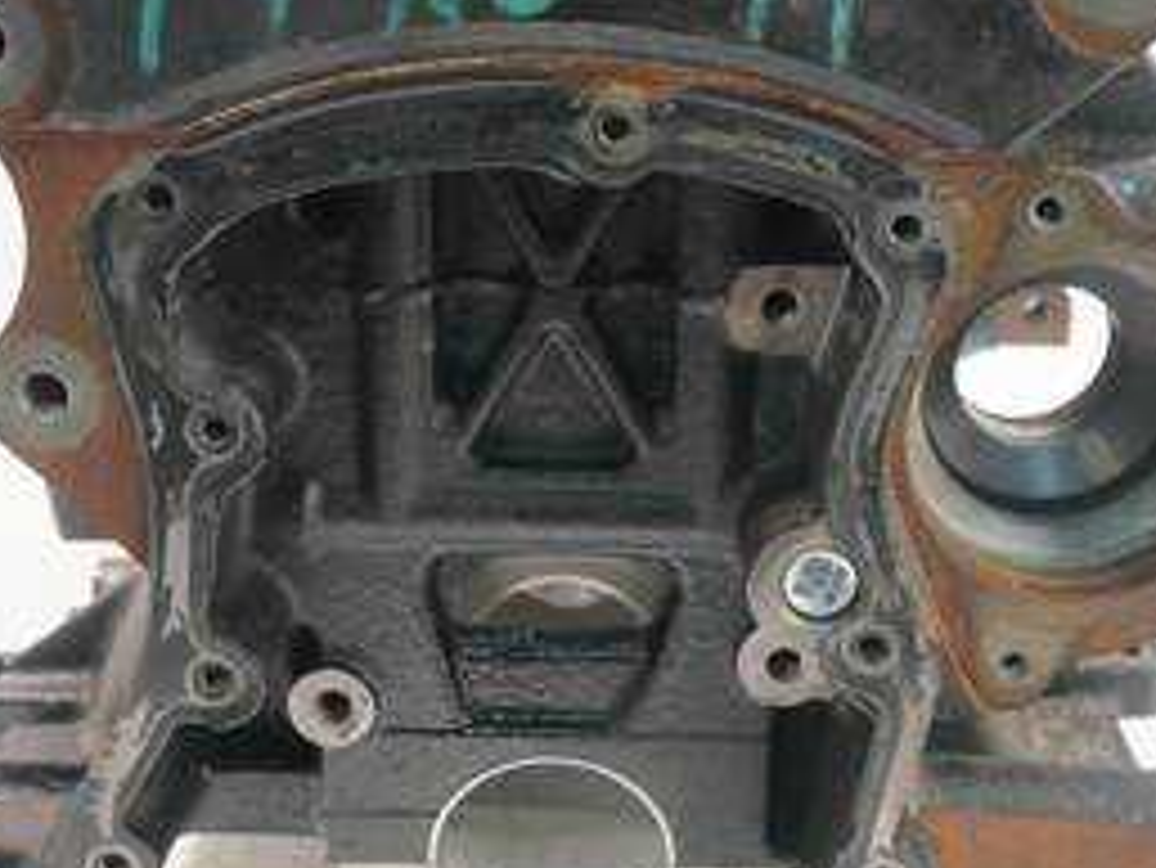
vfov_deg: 26.1
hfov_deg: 34.3
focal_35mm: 56
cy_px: 409
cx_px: 616
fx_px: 1871
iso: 640
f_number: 3.7
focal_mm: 15
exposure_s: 1/60
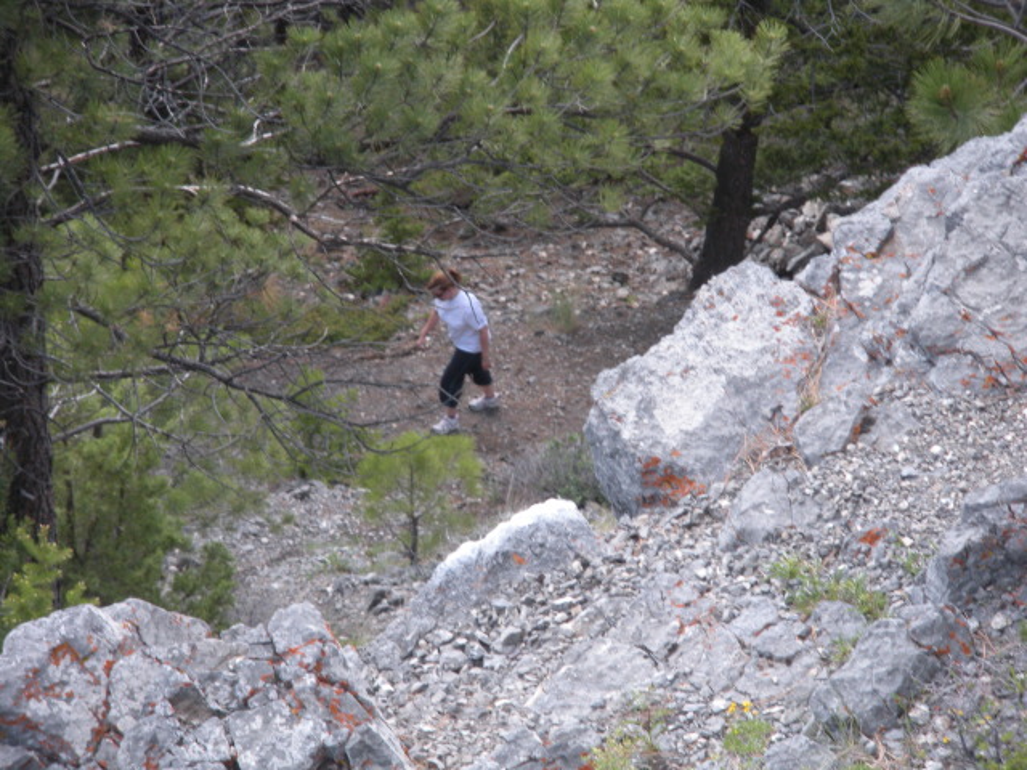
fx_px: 5340
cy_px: 385
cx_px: 514
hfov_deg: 11.0
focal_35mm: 180
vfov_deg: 8.2
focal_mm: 31.5
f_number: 5.6
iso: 176
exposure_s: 1/122
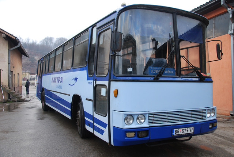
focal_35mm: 33
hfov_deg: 57.1
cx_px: 117
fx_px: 215
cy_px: 78
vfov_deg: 40.2
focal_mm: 22
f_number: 5.6
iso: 250
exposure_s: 1/125
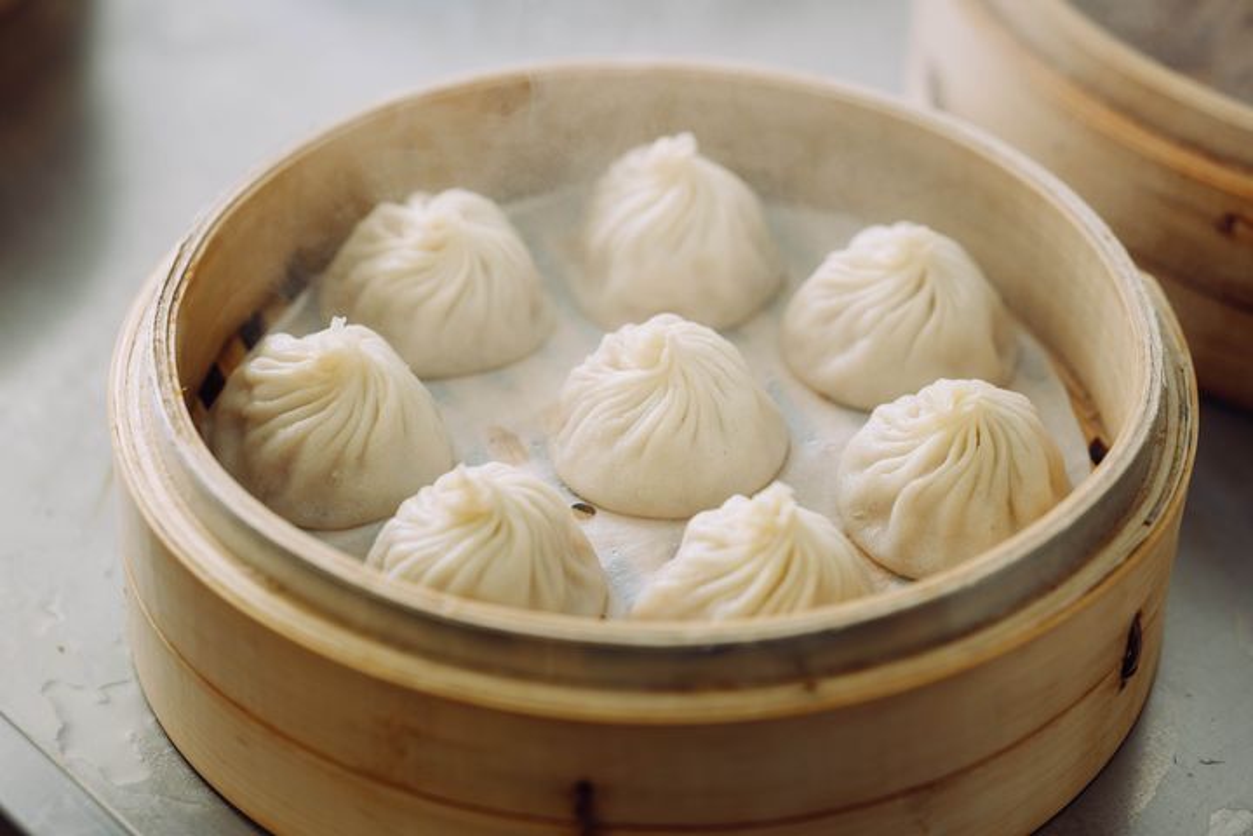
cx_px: 626
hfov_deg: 23.9
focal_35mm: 85
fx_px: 2958
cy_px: 418
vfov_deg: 16.1
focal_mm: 85
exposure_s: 1/100
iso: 160
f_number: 3.5
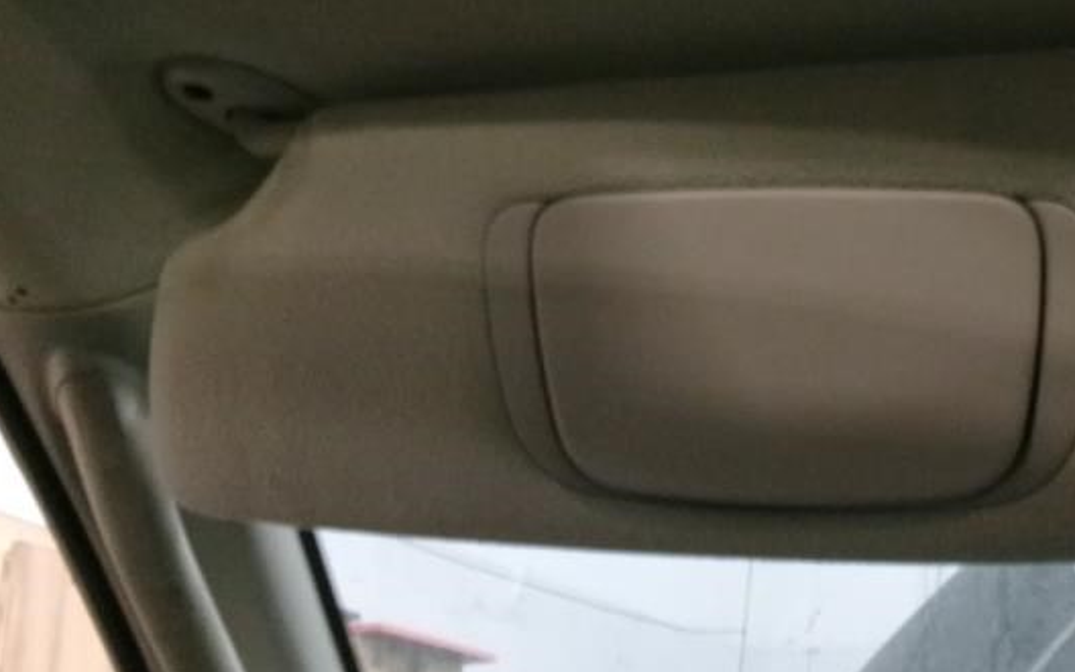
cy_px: 216
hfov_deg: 29.5
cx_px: 739
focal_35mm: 69
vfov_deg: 18.8
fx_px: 2022
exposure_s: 1/20
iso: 1600
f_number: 4.7
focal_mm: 7.8
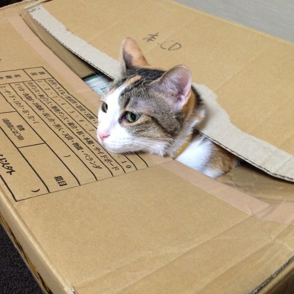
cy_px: 146
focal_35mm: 42
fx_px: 404
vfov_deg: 40.0
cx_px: 149
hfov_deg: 40.0
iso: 250
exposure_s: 1/20
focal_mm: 4.28
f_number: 2.4
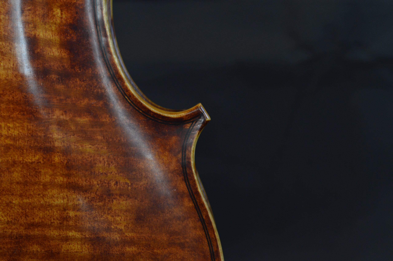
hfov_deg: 24.6
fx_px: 900
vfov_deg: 16.5
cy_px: 130
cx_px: 196
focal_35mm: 82
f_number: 9
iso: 400
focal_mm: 55
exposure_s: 1/60
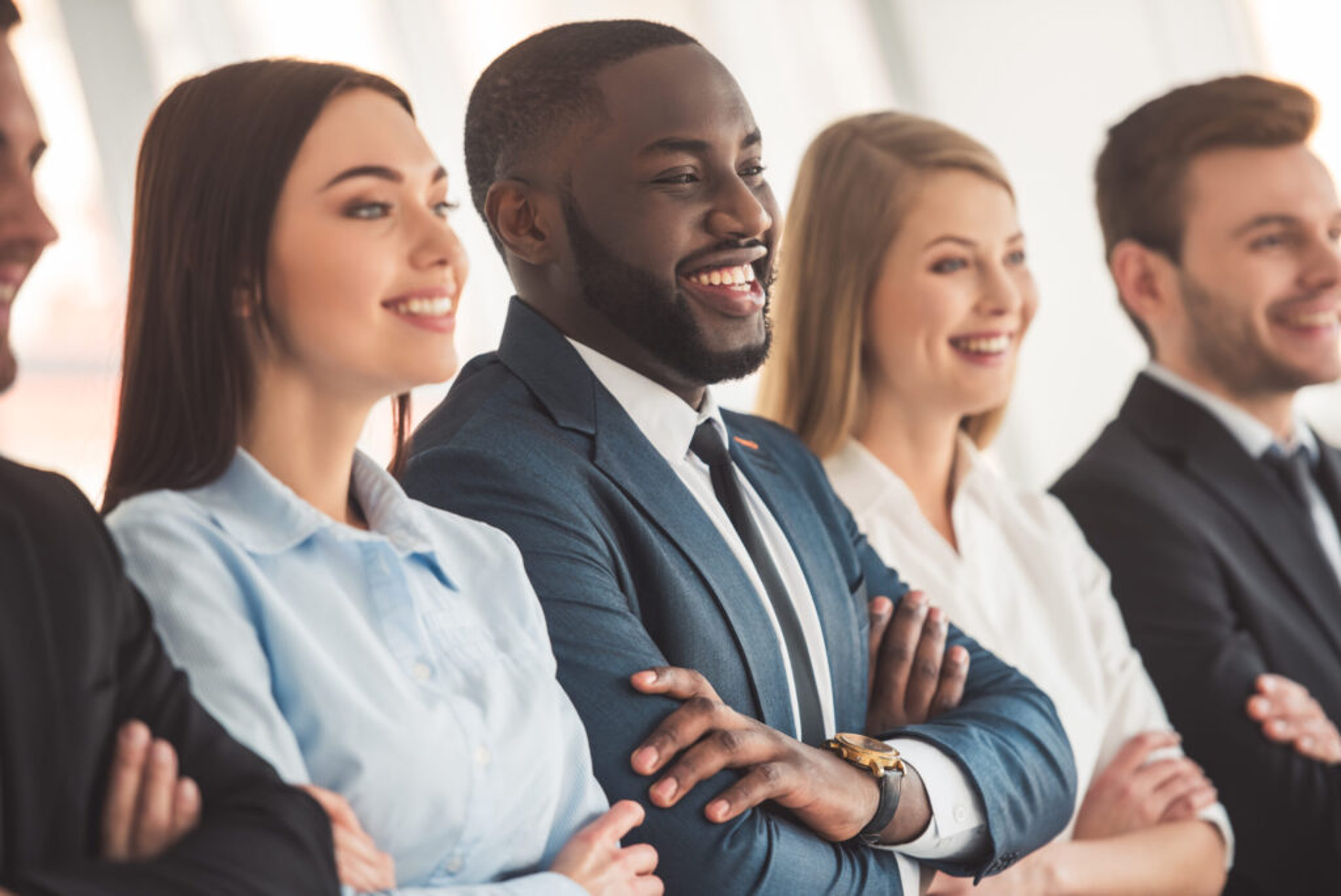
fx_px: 6336
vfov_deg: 8.1
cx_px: 670
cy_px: 448
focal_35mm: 170
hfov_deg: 12.1
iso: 250
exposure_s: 1/200
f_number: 2.8
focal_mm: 170
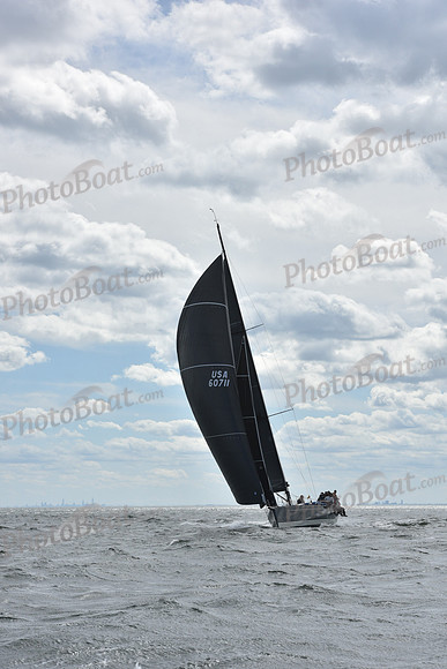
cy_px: 334
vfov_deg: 20.4
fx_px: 1861
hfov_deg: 13.7
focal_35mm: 100
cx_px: 224
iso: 320
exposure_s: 1/1000
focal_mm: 100
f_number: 11
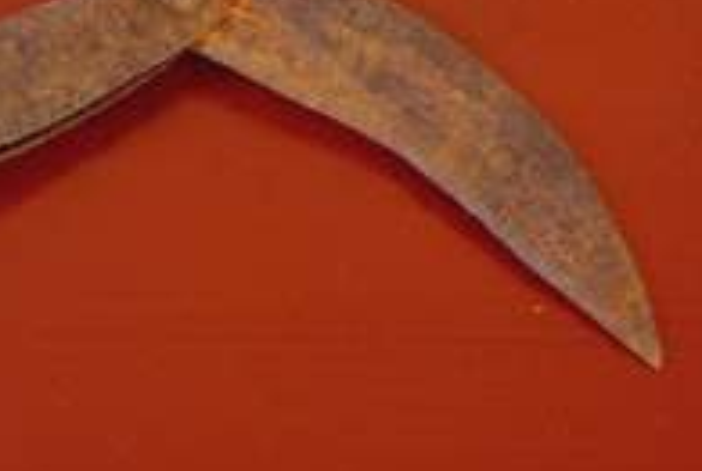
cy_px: 284
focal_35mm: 123
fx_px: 2404
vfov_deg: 11.2
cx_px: -7
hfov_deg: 16.3
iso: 1600
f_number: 6.7
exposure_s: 1/15
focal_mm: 40
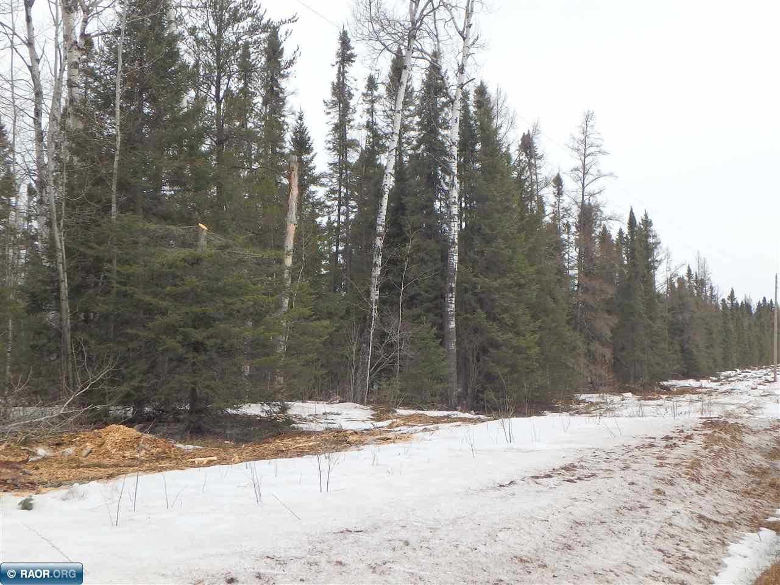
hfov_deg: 47.9
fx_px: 879
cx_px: 390
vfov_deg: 36.8
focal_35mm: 39
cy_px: 292
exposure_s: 1/320
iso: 125
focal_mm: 6.9
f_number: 5.1
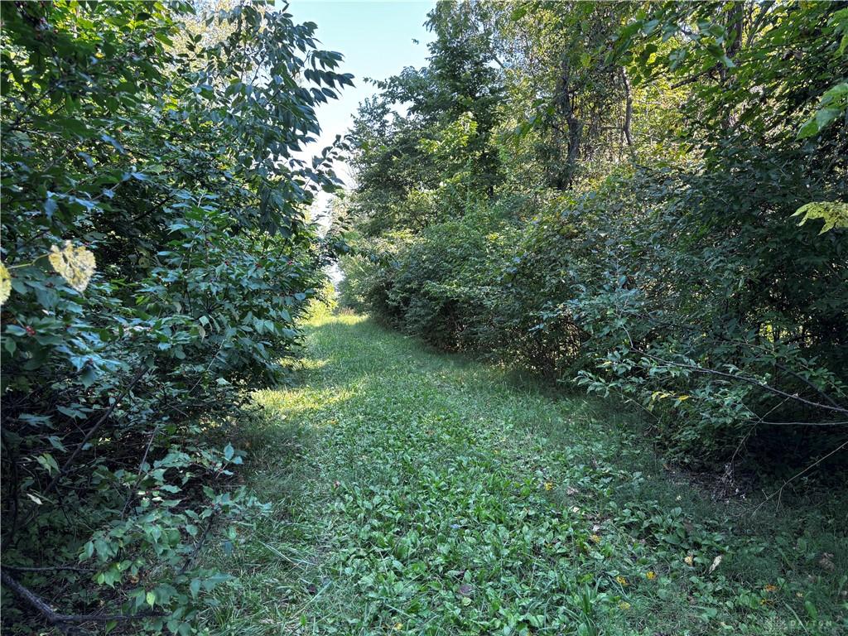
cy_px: 318
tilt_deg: -3.1
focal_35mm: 26
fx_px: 637
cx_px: 424
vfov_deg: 53.1
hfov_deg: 67.3
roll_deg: +0.2
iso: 50
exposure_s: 1/121
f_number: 1.6
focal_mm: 5.96
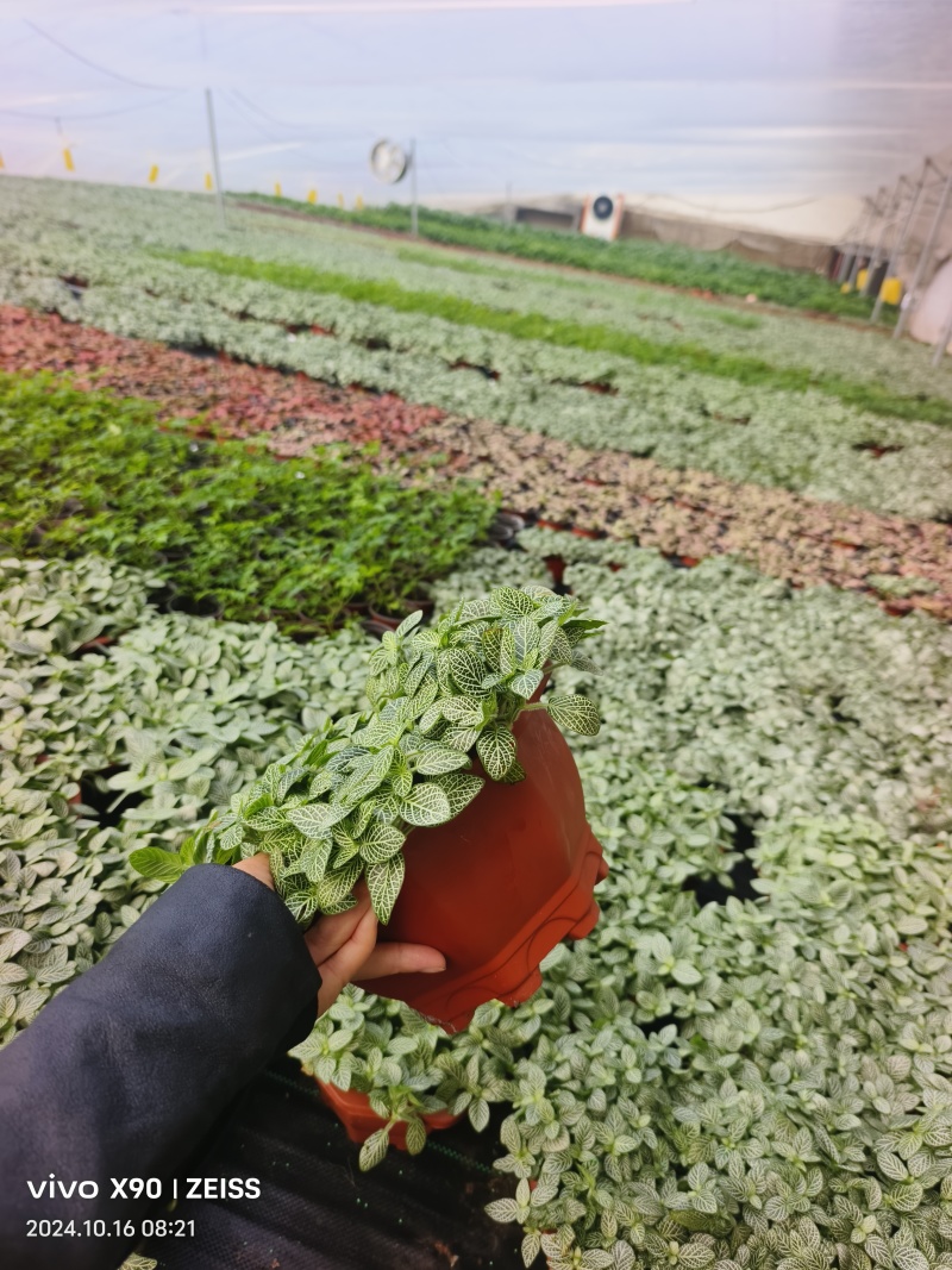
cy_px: 635
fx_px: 844
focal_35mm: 23
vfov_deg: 73.9
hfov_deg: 58.9
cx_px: 476
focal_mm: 5.5
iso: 109
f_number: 1.75
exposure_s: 1/443
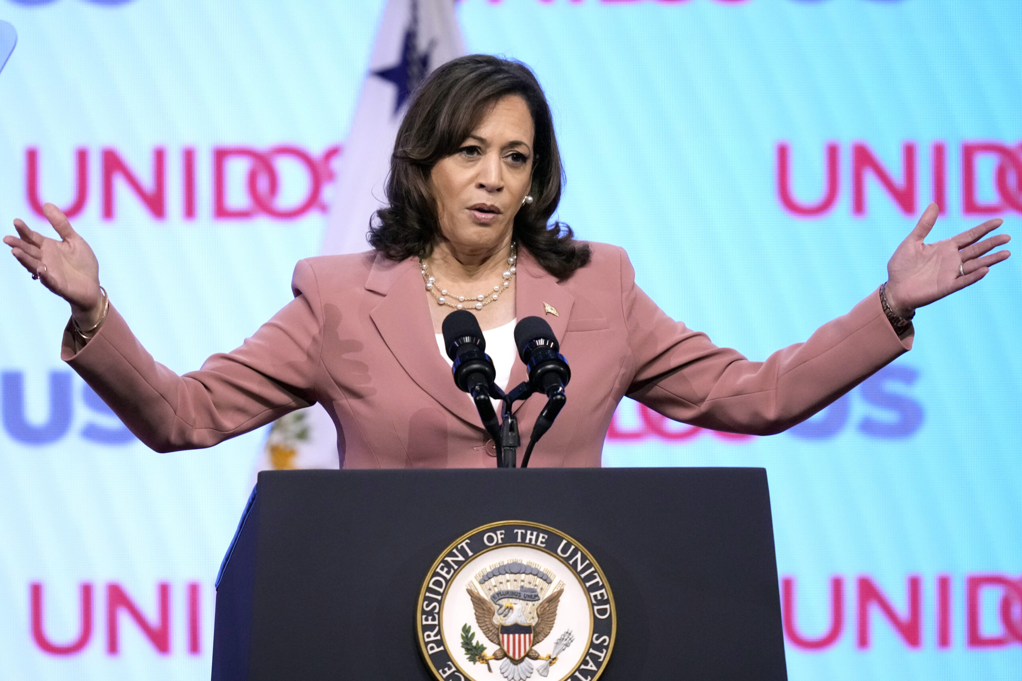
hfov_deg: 2.5
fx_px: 23846
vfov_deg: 1.6
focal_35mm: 840
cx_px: 511
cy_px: 340
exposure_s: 1/475
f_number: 4
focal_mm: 560
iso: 3200
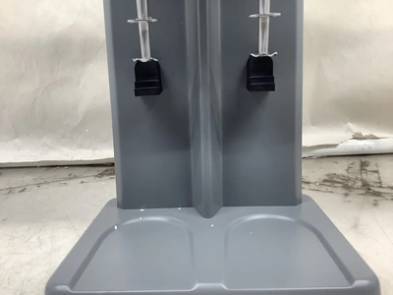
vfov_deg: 45.4
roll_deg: +2.1
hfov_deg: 58.4
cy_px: 148
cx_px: 196
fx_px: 352
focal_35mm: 31
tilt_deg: -17.4
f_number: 2.4
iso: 64
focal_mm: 3.3
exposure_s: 1/50
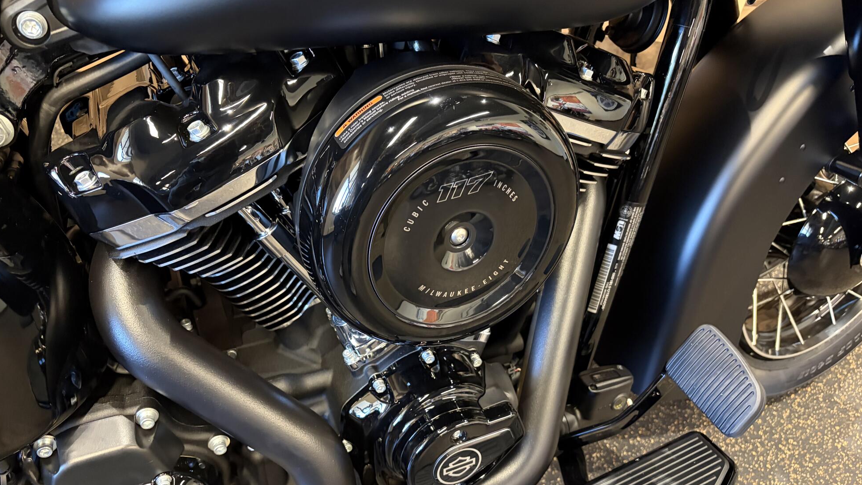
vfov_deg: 40.1
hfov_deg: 66.1
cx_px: 423
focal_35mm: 29
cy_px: 273
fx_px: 663
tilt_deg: -38.9
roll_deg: -1.6
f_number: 1.6
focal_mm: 5.96
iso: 640
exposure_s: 1/30
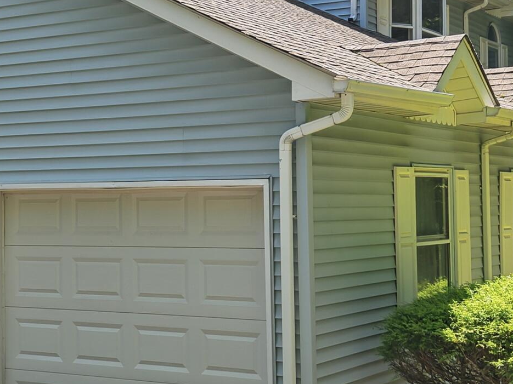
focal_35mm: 77
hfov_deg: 25.2
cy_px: 164
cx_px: 157
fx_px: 1141
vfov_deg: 19.1
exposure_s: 1/1600
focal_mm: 8.7
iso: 410
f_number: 1.8
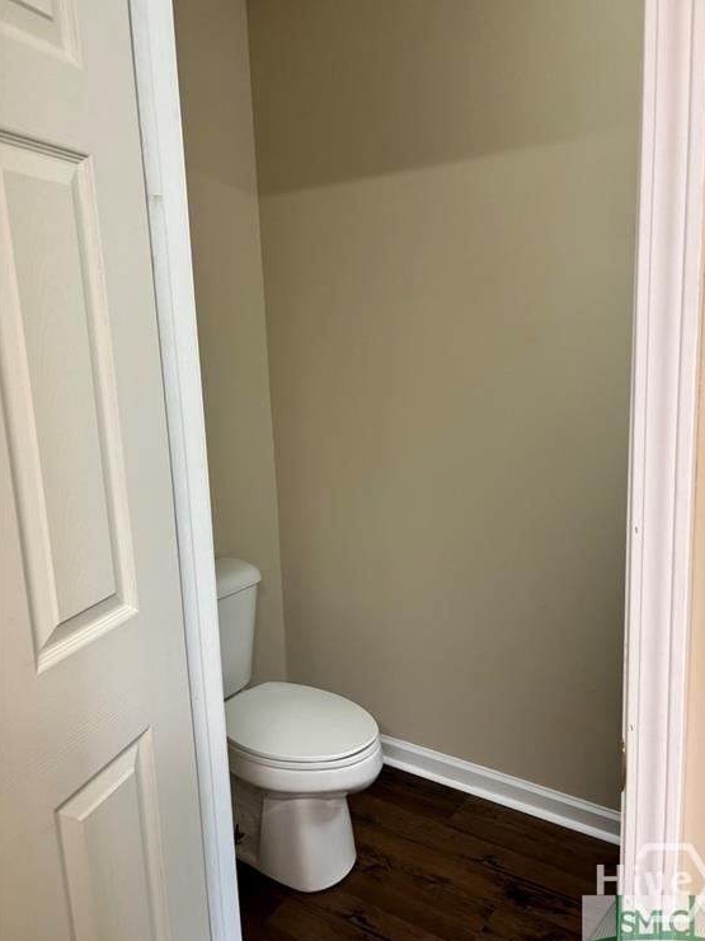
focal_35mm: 27
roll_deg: +1.8
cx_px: 362
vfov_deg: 65.3
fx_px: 733
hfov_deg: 51.3
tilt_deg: -9.6
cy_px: 468
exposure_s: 1/60
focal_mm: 5.96
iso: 160
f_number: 1.6
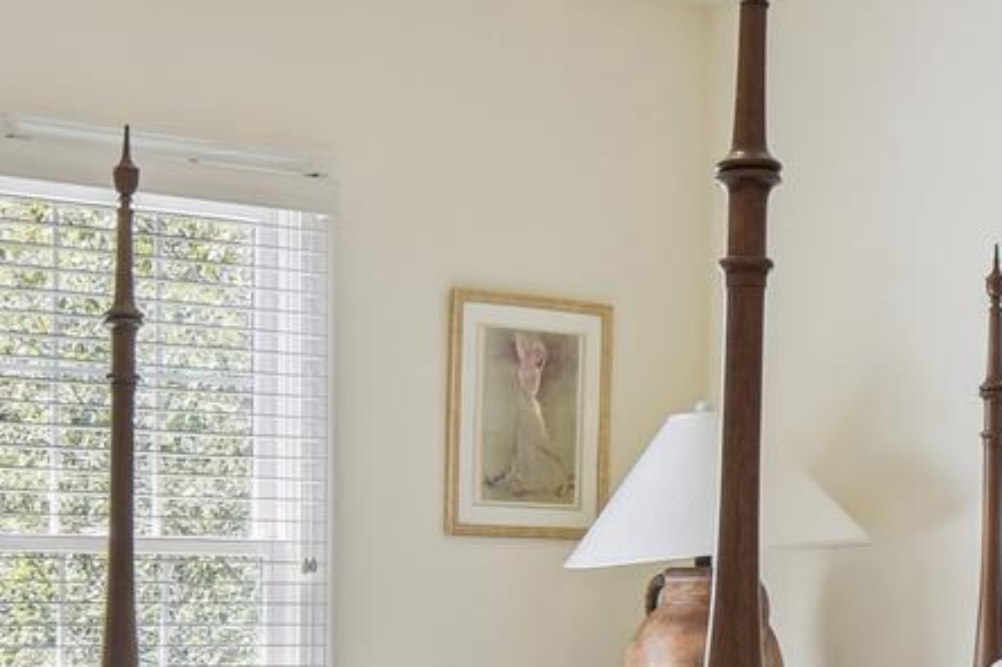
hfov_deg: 27.2
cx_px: 346
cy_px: 632
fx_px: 2059
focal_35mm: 74
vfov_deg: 18.0
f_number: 8
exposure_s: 1/40
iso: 200
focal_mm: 16
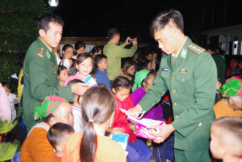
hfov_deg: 53.1
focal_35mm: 36
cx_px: 121
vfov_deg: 36.9
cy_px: 81
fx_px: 242
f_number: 4
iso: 3200
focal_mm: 24
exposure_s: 1/60
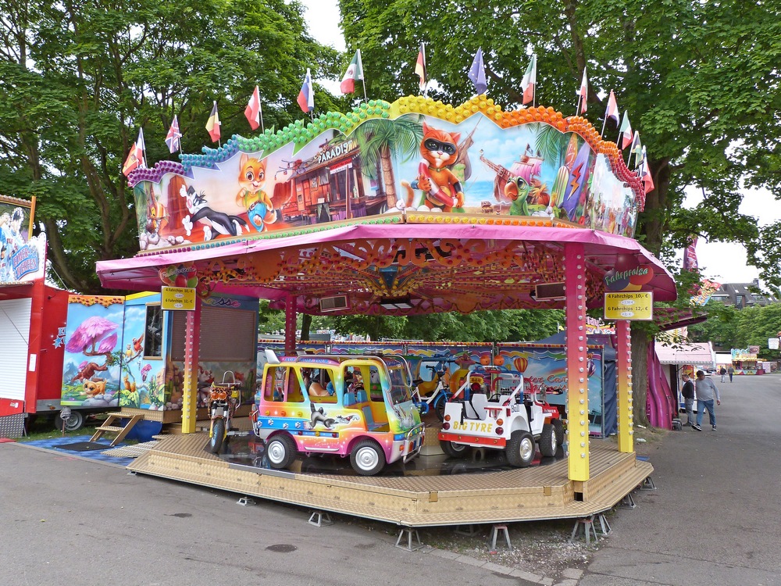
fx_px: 564
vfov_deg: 54.9
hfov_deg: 69.4
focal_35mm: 25
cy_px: 293
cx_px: 390
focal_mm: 4.5
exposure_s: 1/250
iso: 160
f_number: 4
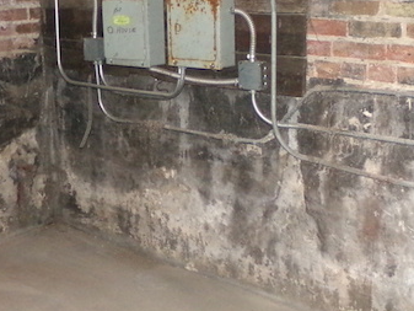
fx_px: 682
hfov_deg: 33.8
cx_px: 222
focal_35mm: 57
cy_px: 57
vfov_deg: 25.2
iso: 800
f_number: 3.7
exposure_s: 1/34
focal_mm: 4.3
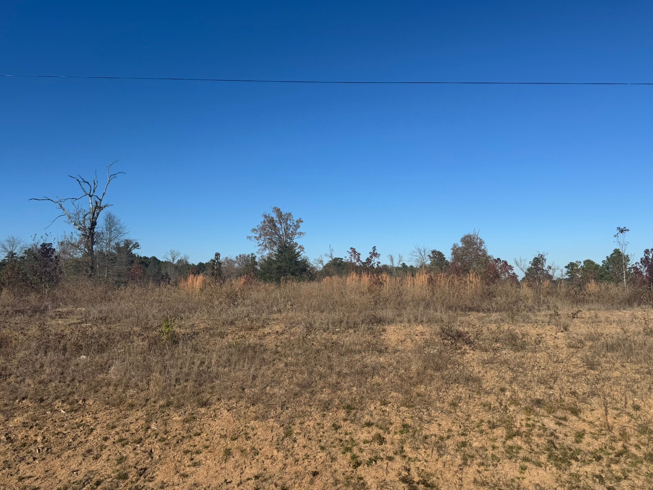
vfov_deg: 53.1
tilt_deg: +5.5
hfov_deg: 67.3
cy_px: 242
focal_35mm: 26
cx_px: 315
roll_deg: +0.4
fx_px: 491
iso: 80
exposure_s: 1/7092
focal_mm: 6.76
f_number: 1.78
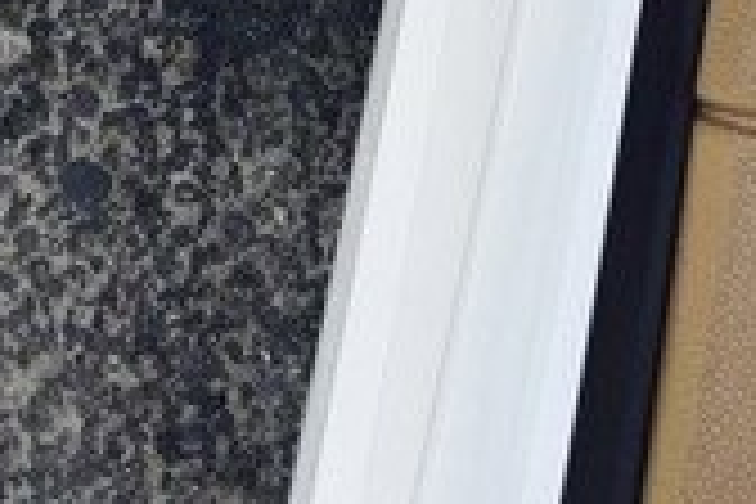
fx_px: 1869
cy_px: -594
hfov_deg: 22.5
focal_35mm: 89
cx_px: 639
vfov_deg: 12.8
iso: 32
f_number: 2.2
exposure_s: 1/234
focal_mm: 4.15
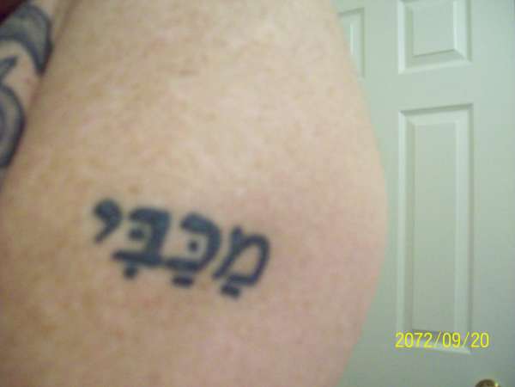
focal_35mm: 36
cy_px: 194
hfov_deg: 51.4
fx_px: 536
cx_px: 258
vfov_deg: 39.7
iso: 474
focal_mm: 6
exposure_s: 1/64
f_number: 2.7
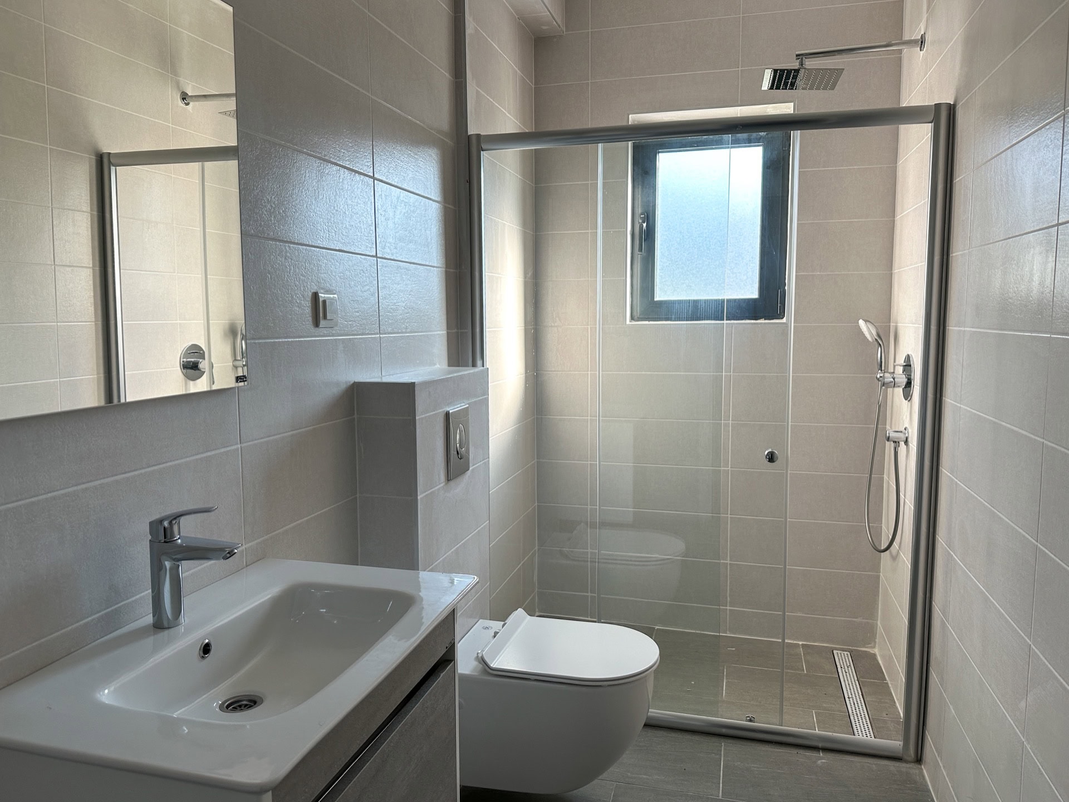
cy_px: 401
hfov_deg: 71.6
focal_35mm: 24
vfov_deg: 56.8
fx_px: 741
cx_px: 534
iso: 80
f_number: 1.8
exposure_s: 1/210
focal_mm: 6.9
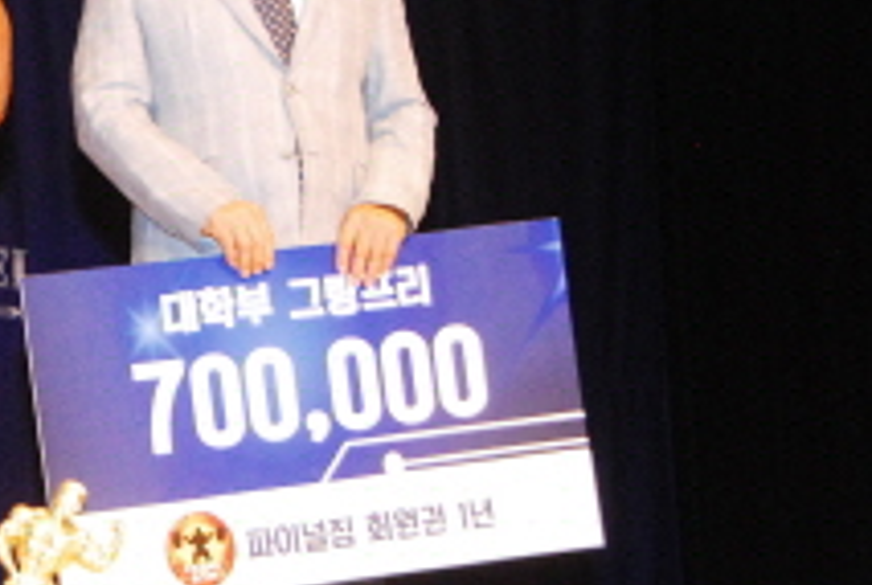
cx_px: -119
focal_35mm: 155
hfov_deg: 12.9
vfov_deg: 8.9
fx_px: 3762
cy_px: 125
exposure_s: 1/160
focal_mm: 44
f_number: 7.1
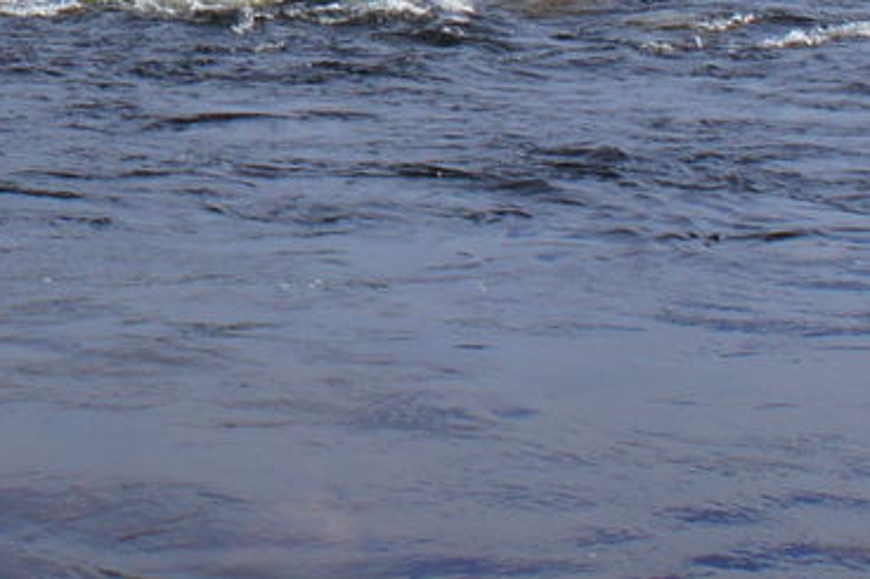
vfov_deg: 9.3
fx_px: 3406
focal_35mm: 141
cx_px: -180
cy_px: -409
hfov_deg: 14.1
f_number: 11
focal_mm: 18
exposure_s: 1/160
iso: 200
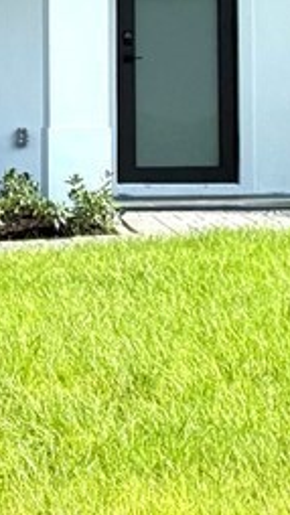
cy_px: -166
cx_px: 189
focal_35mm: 211
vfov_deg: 10.0
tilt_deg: +4.8
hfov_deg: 5.8
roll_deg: +0.7
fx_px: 2883
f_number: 1.78
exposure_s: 1/6024
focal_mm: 6.76
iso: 64
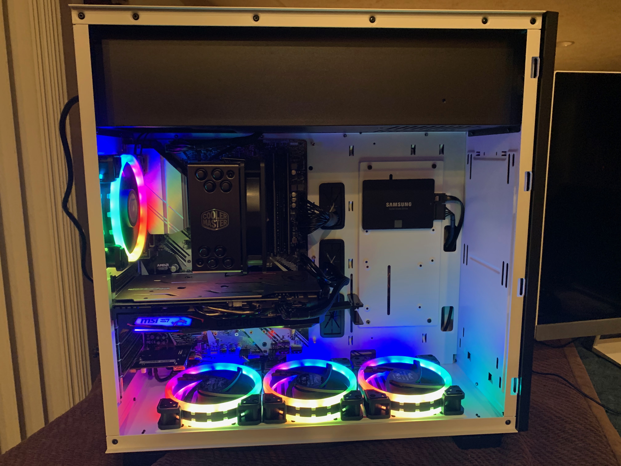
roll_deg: +0.5
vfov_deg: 53.1
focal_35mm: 26
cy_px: 233
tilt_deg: -9.5
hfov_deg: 67.3
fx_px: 466
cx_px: 310
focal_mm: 4.25
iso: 320
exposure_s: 1/30
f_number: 1.8
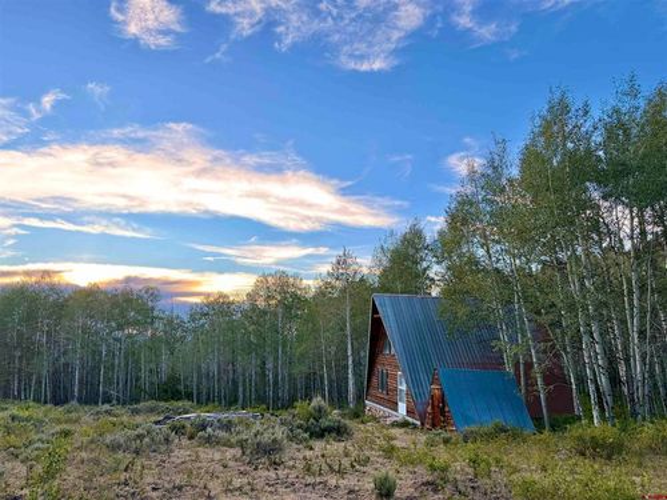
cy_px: 250
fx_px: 462
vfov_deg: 56.8
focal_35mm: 24
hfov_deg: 71.6
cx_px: 334
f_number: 1.78
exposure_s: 1/259
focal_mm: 6.76
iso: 80
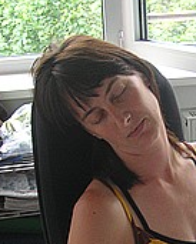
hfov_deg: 15.6
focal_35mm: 97
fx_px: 703
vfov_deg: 19.4
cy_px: 225
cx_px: 192
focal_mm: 6.1
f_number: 2.8
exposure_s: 1/45
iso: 50
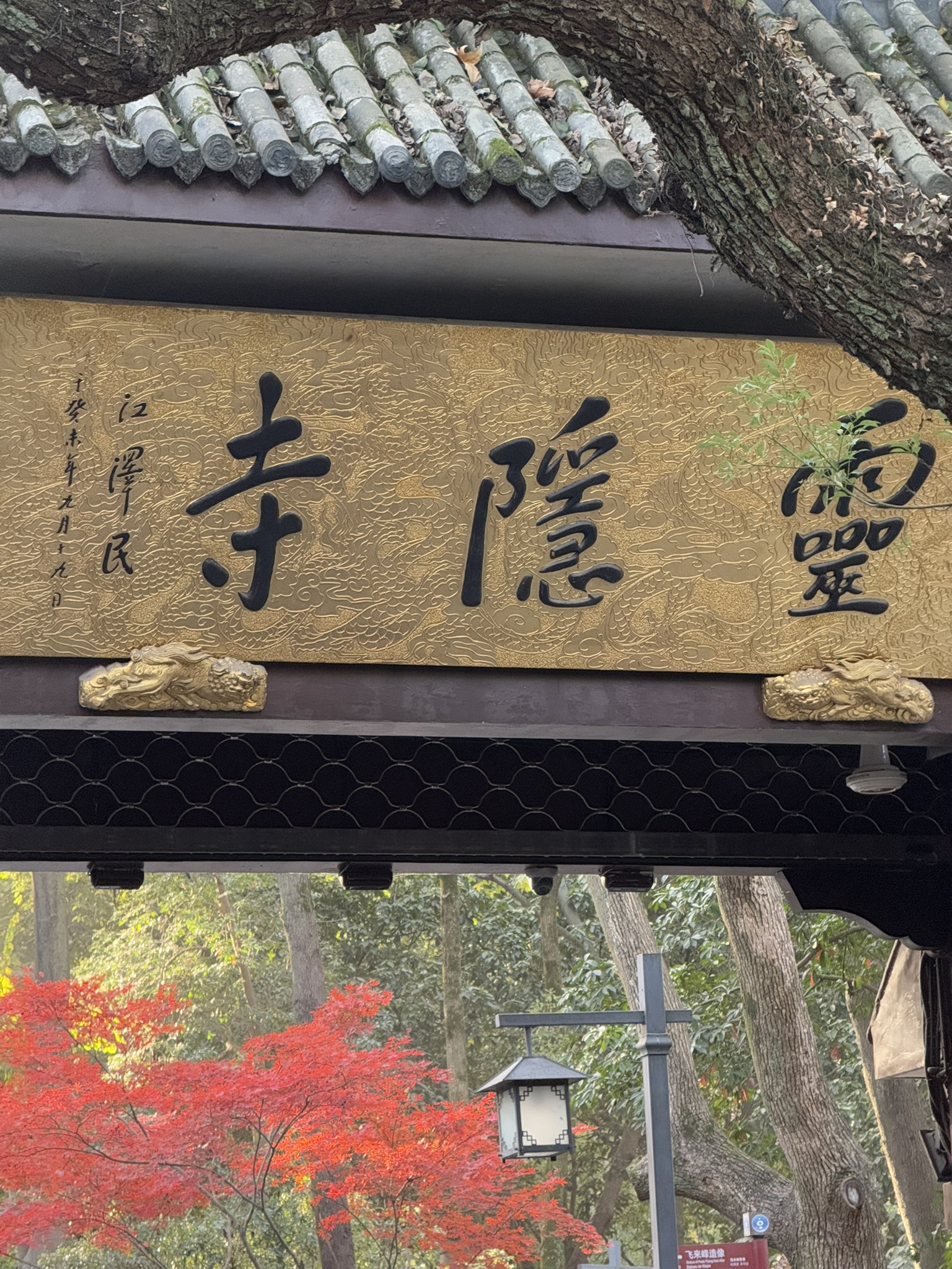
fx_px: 4400
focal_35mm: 120
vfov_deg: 16.4
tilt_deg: +12.1
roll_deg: +1.7
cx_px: 476
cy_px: 634
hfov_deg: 12.3
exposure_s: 1/66
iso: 500
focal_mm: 15.66
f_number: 2.8
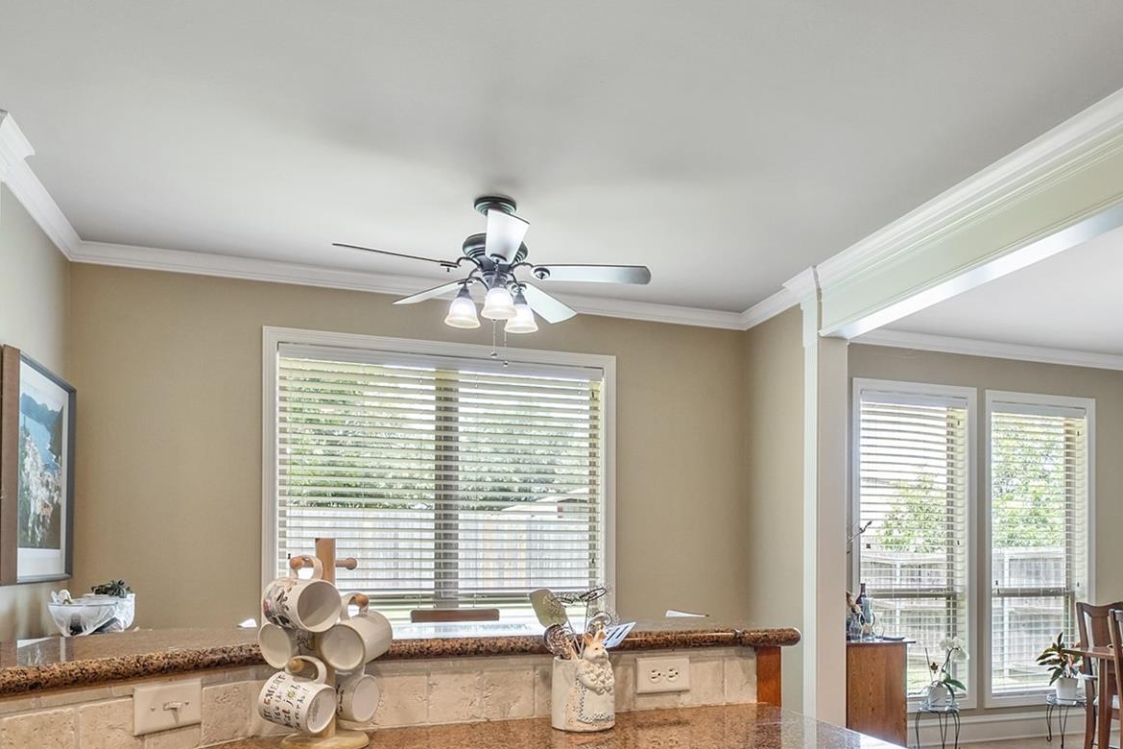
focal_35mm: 28
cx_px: 646
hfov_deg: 65.1
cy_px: 580
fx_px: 873
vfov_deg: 44.5
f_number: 8
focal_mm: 16
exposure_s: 1/20
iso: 800
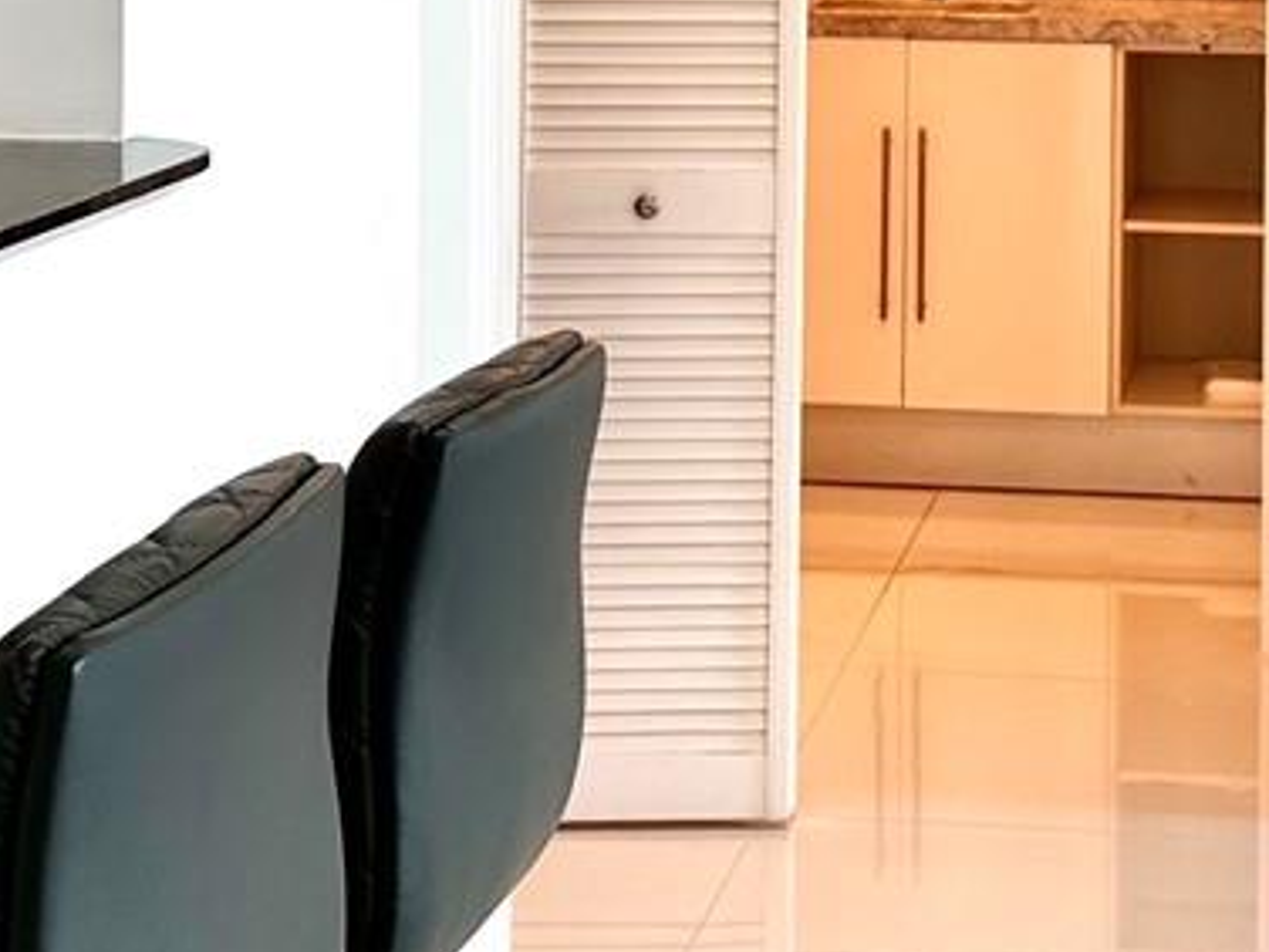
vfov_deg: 14.1
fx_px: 3739
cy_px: -132
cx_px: 840
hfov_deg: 19.2
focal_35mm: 102
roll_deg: -0.2
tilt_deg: -1.4
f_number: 1.78
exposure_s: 1/135
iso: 64
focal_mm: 6.86
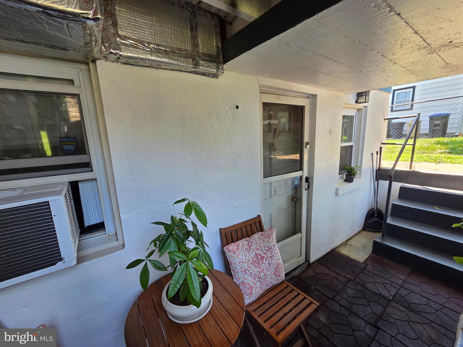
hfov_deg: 106.2
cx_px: 232
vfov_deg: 89.9
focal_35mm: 13
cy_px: 174
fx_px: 174
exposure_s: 1/120
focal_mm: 2.2
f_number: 2.2
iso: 64
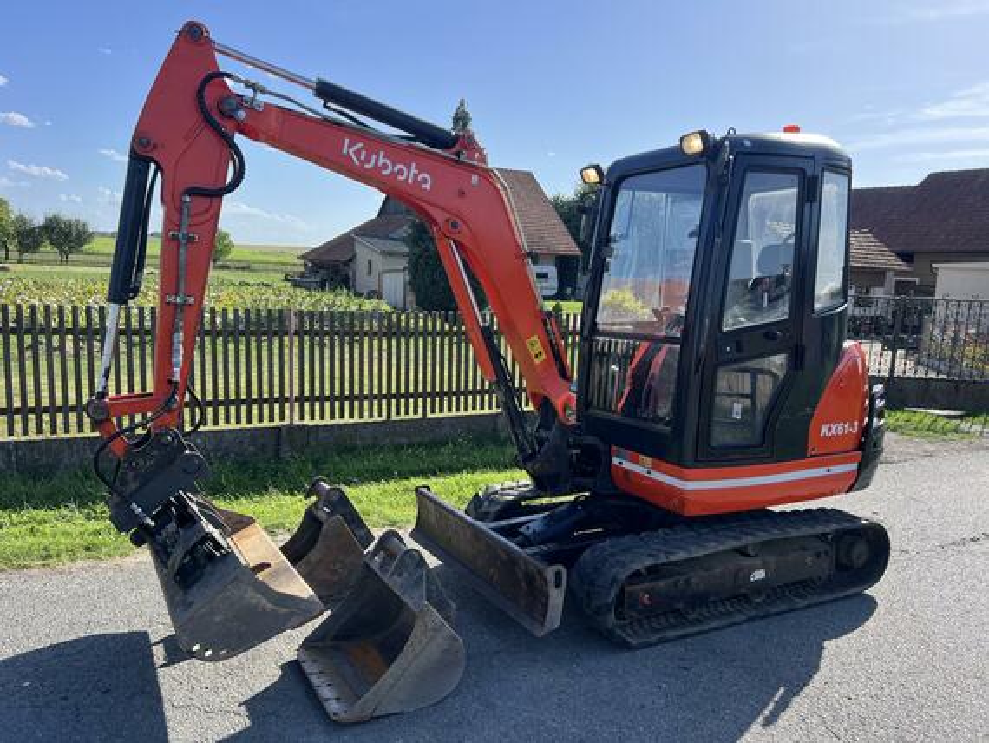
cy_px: 372
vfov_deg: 53.1
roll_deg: -3.2
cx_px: 494
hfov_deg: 67.3
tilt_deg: -7.1
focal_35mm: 26
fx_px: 743
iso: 50
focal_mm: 5.7
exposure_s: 1/1751
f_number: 1.5
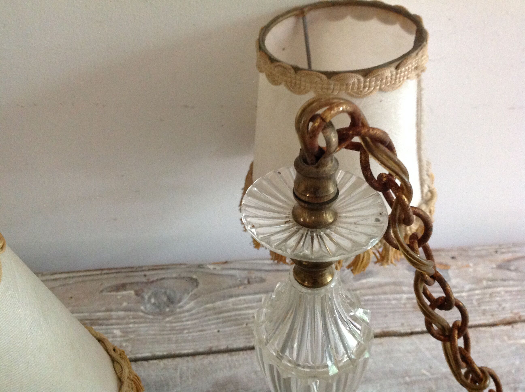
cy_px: 196
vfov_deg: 40.6
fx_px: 530
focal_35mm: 35
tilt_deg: -46.9
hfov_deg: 52.7
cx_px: 262
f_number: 2.4
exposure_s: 1/15
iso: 400
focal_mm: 4.28
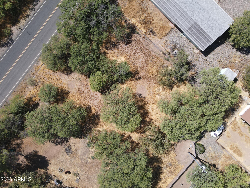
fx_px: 173
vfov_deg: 56.8
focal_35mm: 24
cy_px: 94
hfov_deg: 71.6
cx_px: 125
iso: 100
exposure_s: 1/40
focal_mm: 4.5
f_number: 2.8
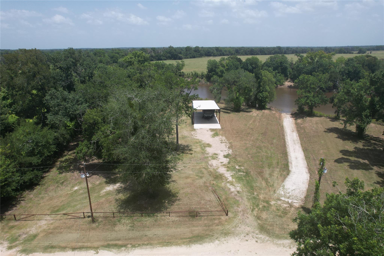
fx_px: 235
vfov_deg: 57.2
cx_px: 192
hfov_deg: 78.6
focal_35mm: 22
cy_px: 128
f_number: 2.8
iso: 100
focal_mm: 8.38
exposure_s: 1/2000
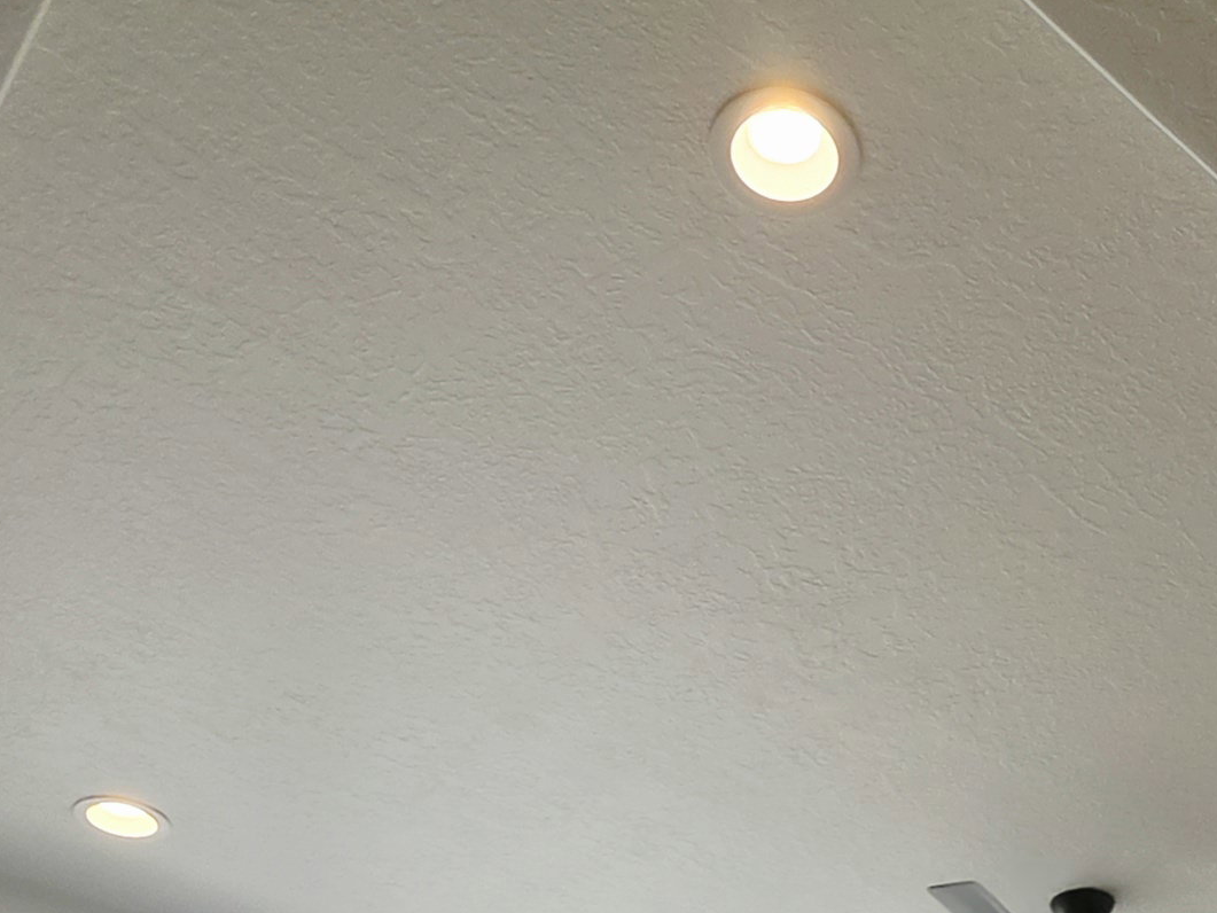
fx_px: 1723
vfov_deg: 20.5
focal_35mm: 49
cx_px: 1001
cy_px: 1662
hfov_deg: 37.3
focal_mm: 2.2
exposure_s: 1/260
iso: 32
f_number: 1.9
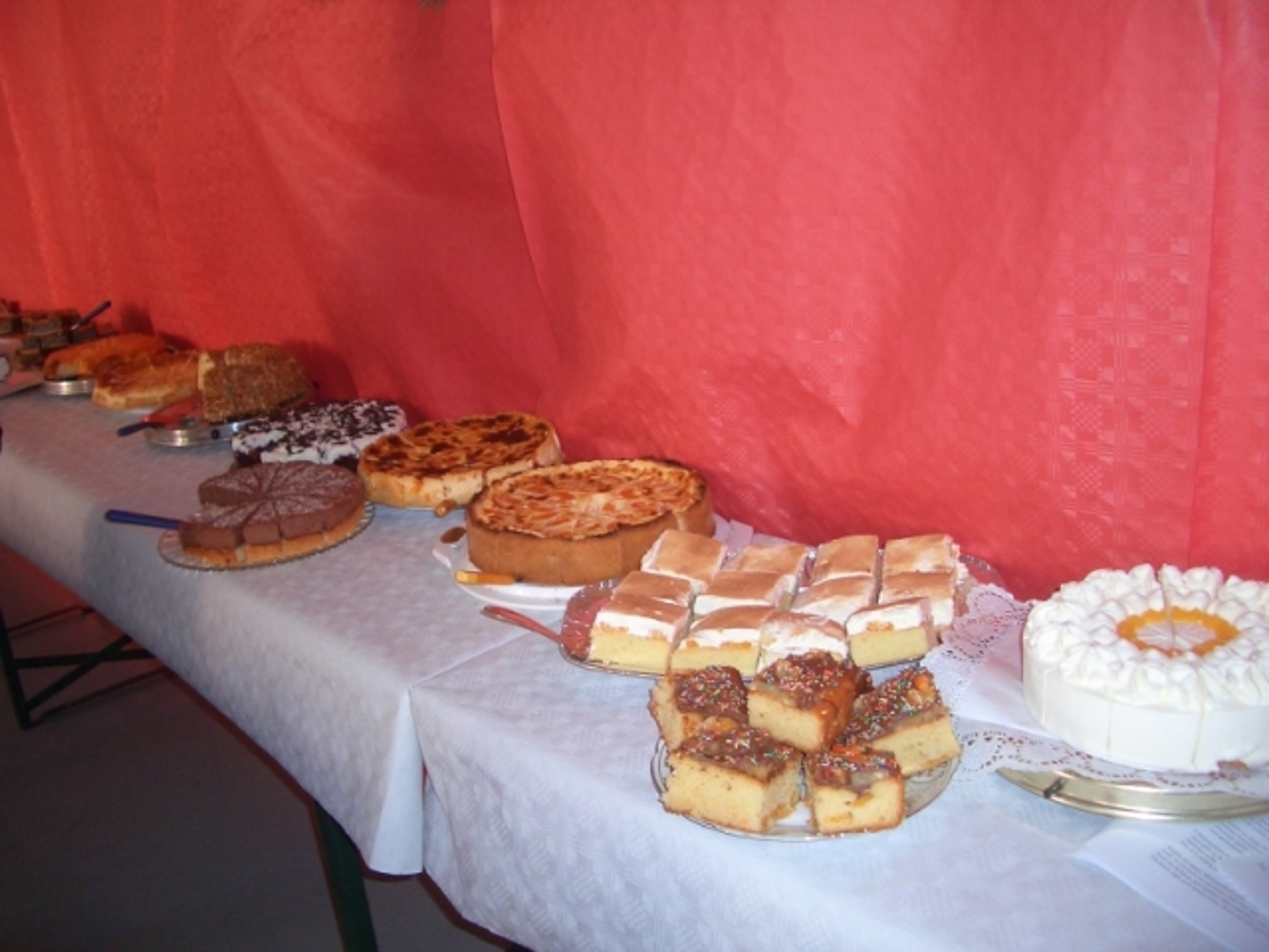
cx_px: 634
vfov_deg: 40.7
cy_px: 476
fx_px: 1283
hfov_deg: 52.6
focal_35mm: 35
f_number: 2.6
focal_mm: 5.8
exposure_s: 1/40
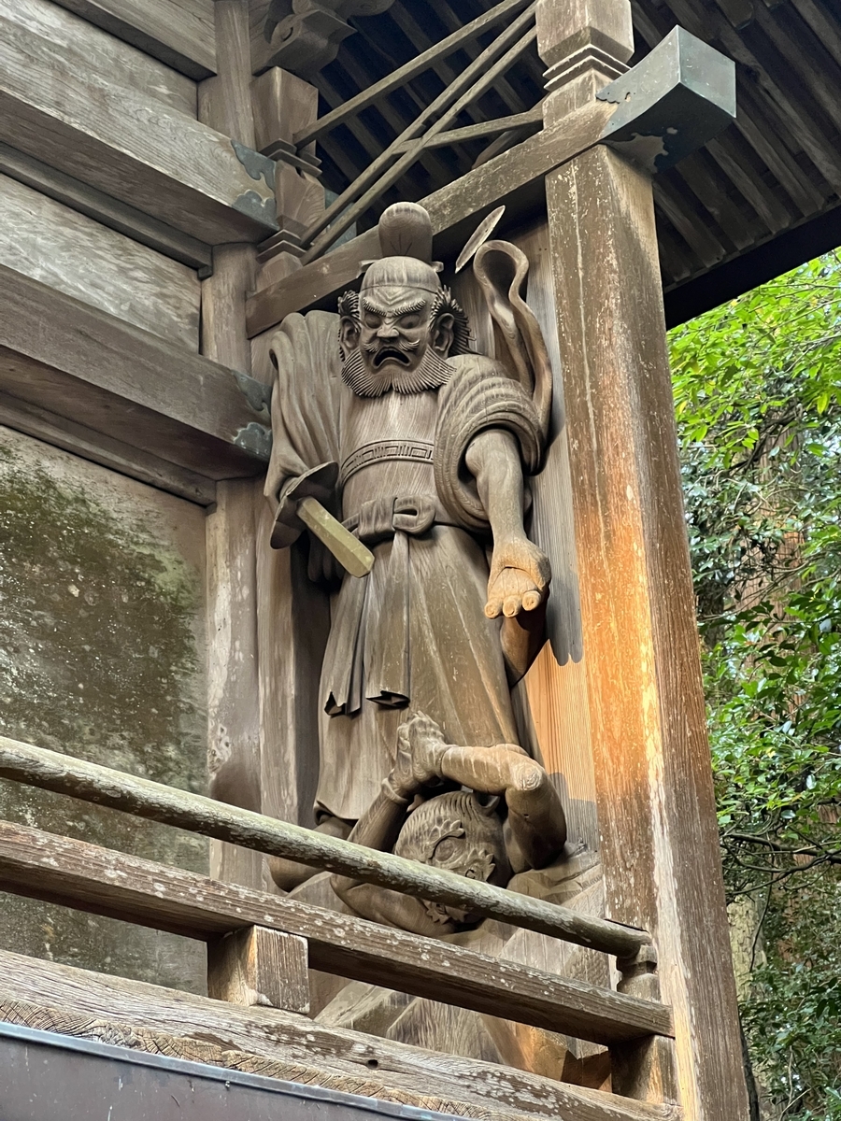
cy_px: 560
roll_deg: +2.8
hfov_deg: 19.1
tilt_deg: +26.8
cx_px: 420
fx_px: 2494
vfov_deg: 25.3
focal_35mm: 77
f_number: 2.8
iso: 1000
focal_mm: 9
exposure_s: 1/31
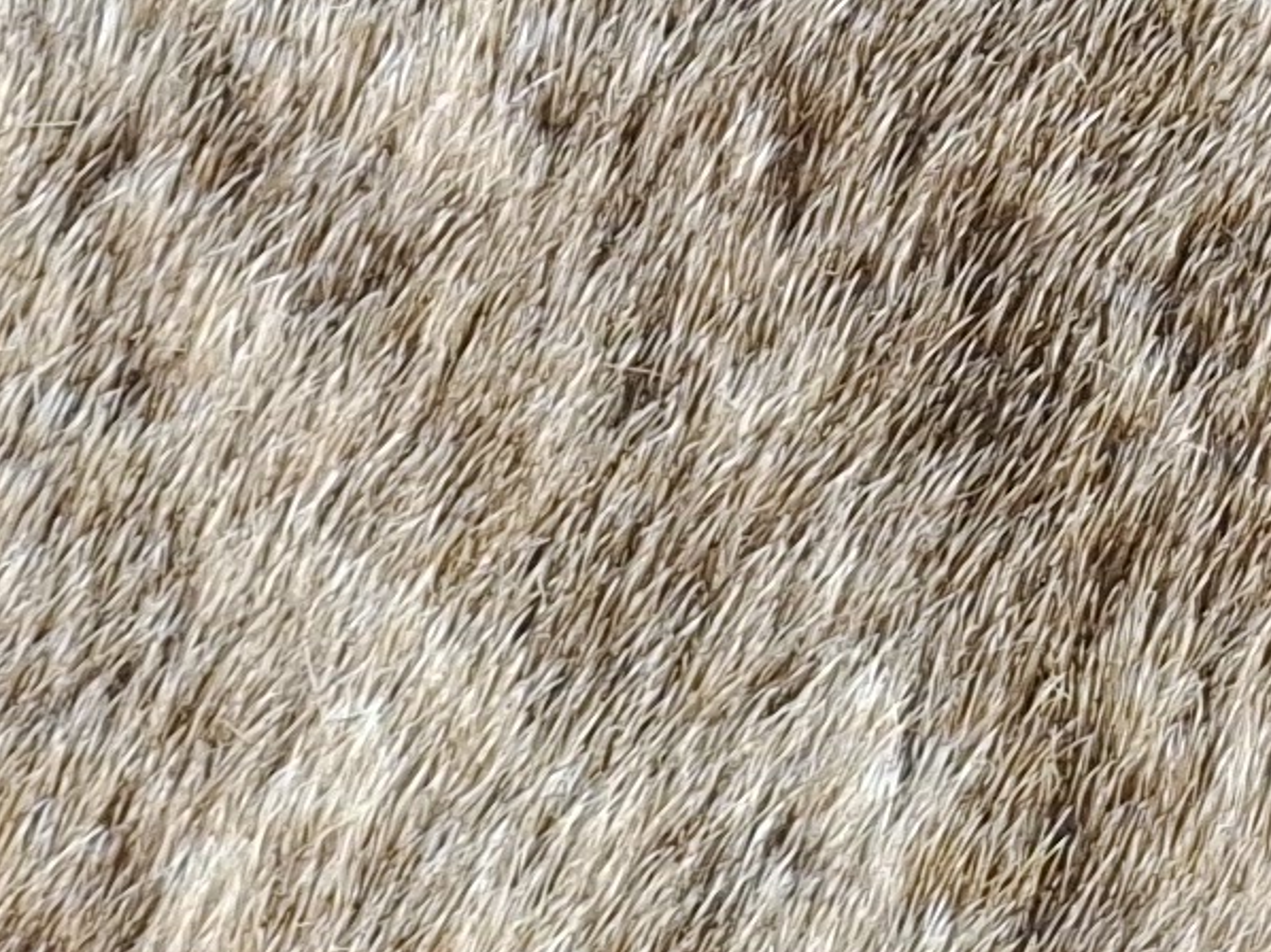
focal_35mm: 157
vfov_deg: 9.2
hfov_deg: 9.1
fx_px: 5762
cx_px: -2946
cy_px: 1343
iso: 200
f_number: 1.8
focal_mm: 5.54
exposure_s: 1/60.2
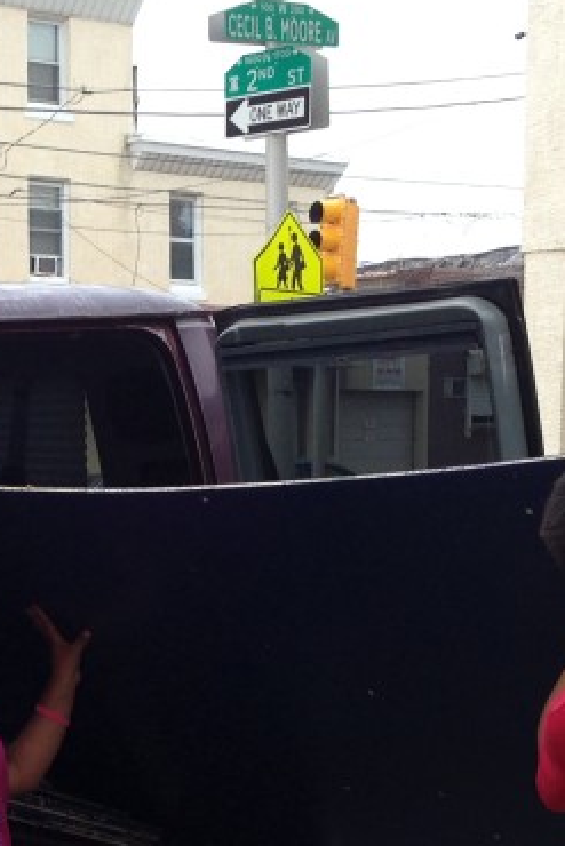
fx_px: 2234
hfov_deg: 14.2
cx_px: 2
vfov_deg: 21.2
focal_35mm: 95
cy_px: 663
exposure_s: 1/387
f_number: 2.4
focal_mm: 4.12
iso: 50
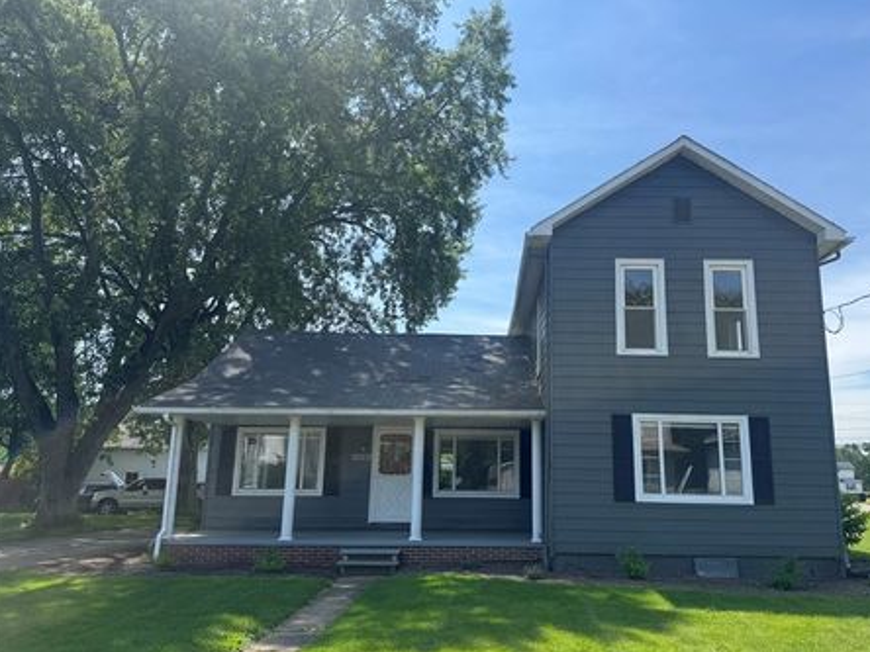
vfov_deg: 51.3
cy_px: 334
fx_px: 679
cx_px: 478
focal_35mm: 27
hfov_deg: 65.2
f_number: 1.78
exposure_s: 1/3802
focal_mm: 6.76
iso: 80
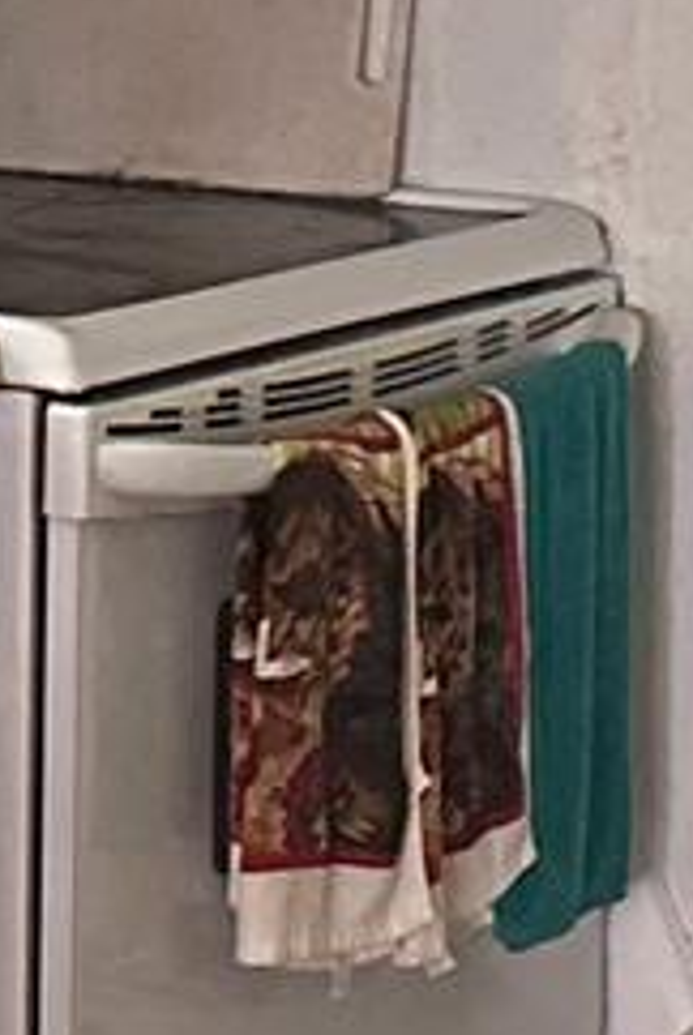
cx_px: -398
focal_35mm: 211
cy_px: -34
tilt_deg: -5.7
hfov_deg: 6.4
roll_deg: -0.3
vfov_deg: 9.7
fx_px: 6075
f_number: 1.78
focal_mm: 6.86
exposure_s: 1/60
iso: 640
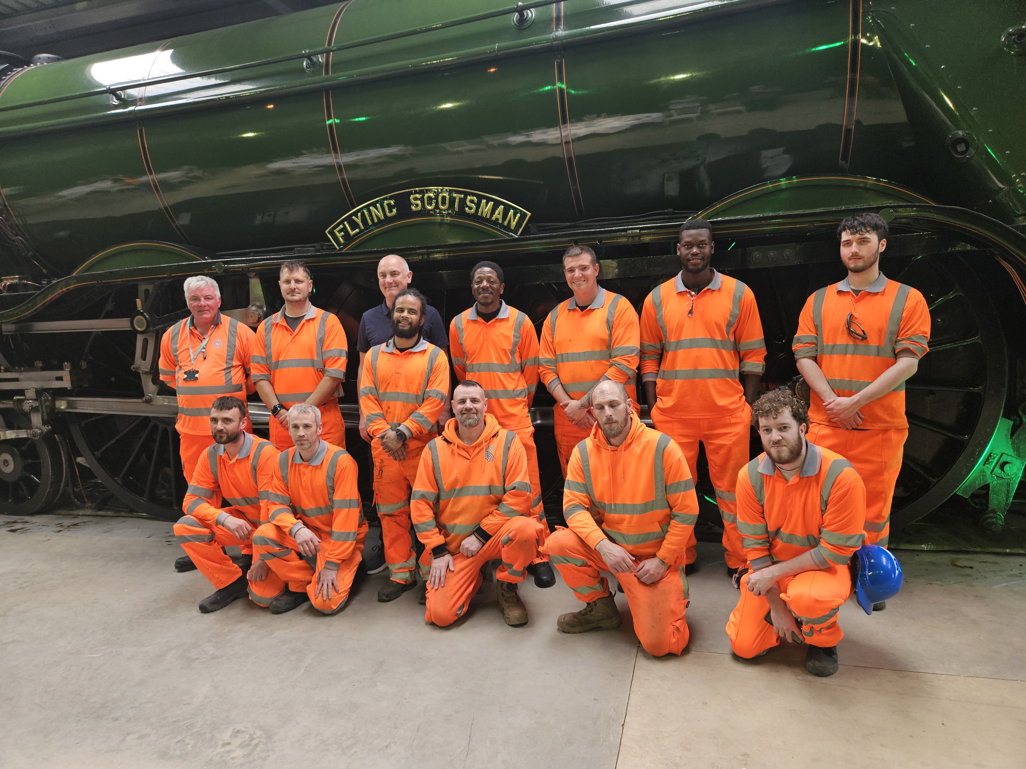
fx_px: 682
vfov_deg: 58.9
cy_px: 384
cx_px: 513
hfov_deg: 73.9
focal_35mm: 23
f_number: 1.8
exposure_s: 1/180
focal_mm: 5.4
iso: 80
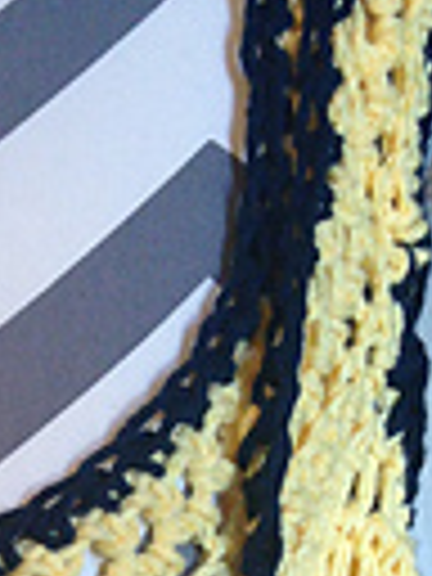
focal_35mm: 129
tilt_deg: -18.6
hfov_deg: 11.0
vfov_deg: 14.4
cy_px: 828
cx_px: -250
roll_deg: -2.7
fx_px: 2147
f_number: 2.4
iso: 64
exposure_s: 1/40
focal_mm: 4.12
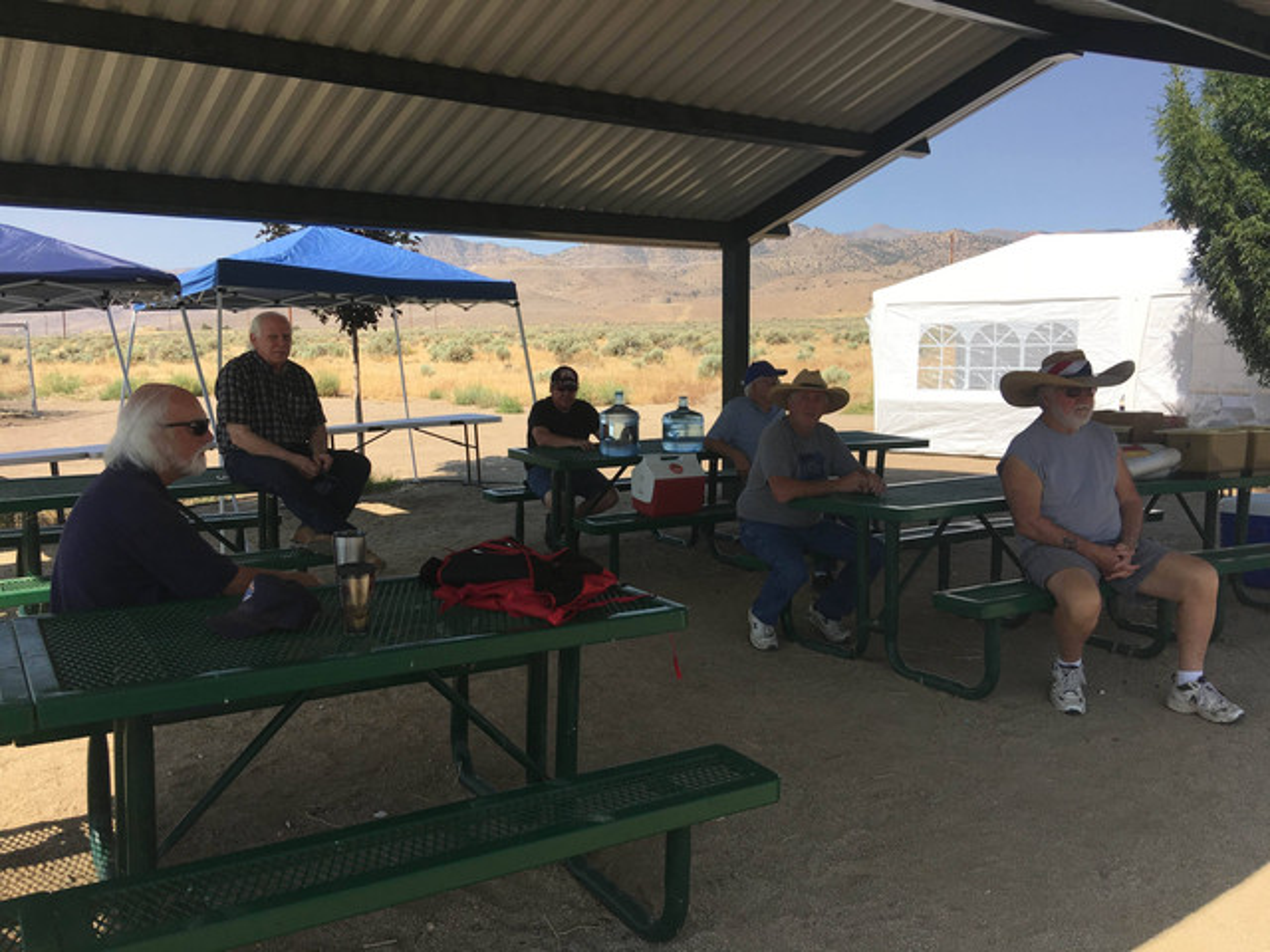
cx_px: 635
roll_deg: +0.1
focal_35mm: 29
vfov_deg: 48.2
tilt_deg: -5.4
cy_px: 476
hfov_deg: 61.7
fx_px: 1064
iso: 25
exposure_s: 1/1261
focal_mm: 4.15
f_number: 2.2
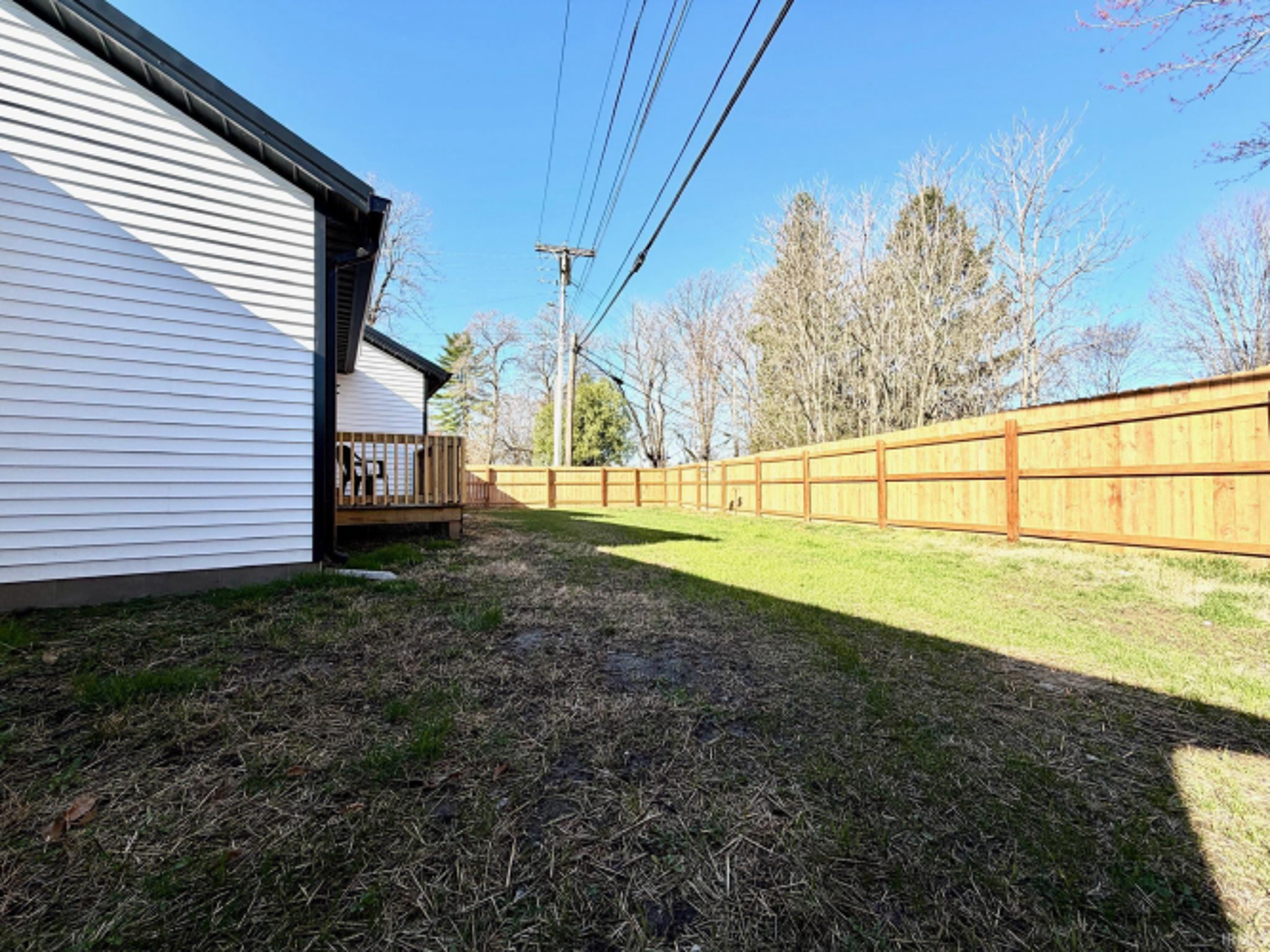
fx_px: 514
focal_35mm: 14
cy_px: 476
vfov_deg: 85.7
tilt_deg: +0.8
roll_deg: +0.6
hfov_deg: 102.1
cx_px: 635
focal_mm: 2.22
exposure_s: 1/770
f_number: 2.2
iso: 32
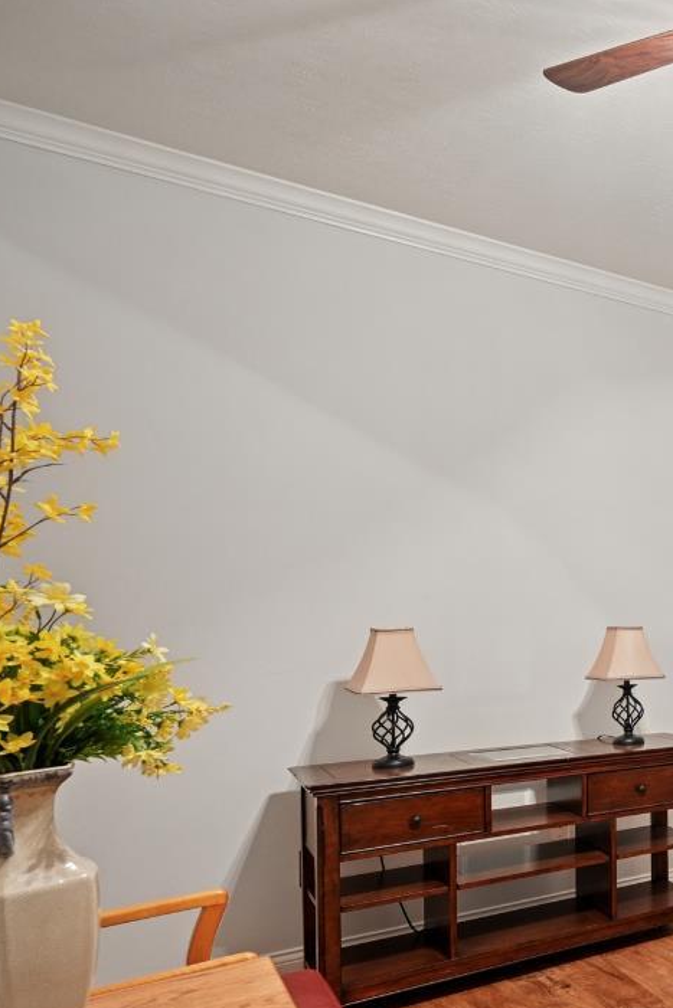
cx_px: 1017
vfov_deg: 60.9
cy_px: 643
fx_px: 841
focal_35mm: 30
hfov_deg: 28.2
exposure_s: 1/3.33
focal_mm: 14
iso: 500
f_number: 8
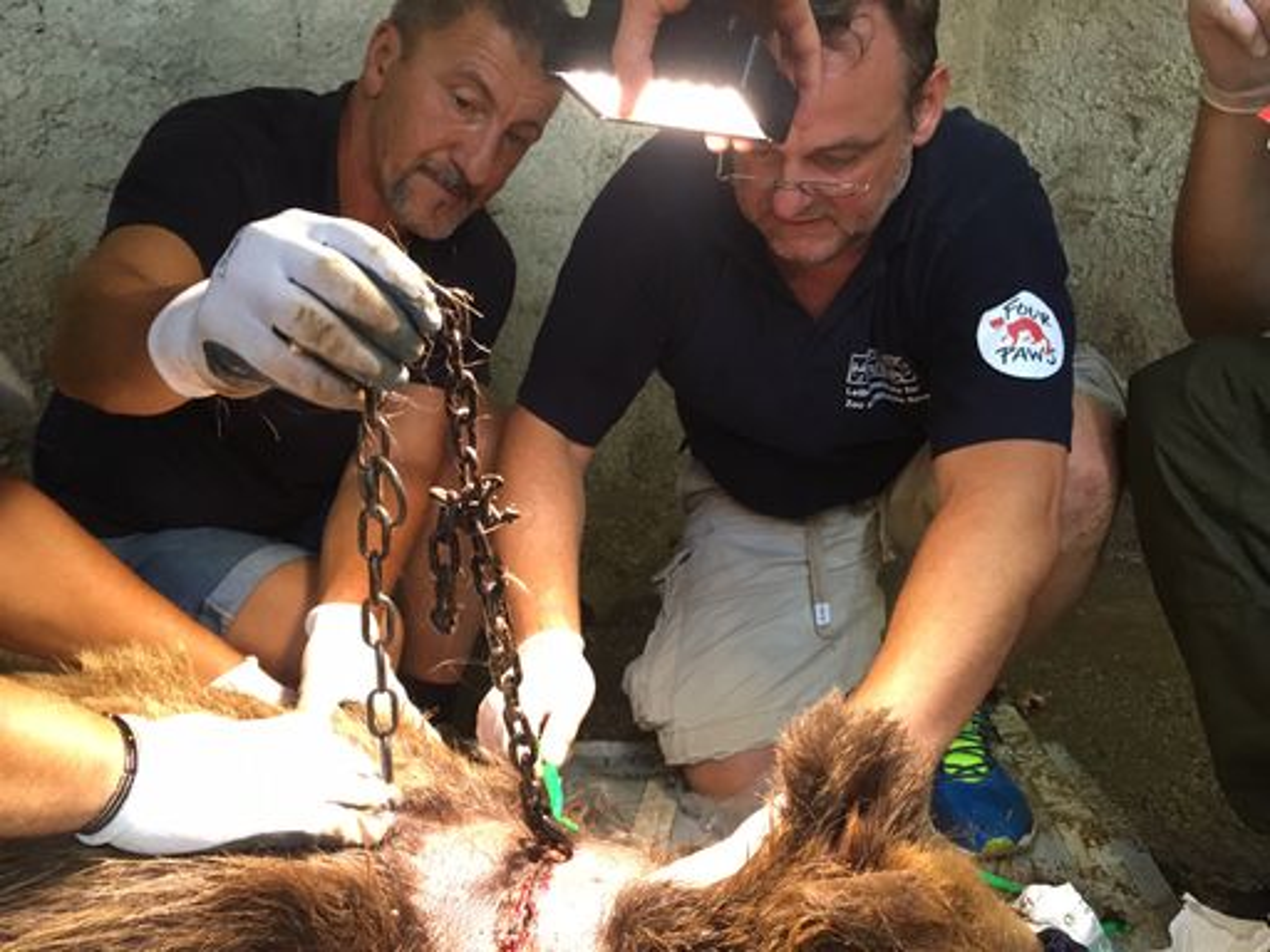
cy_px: 476
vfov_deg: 48.2
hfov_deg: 61.7
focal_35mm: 29
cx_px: 635
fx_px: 1064
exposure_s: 1/33
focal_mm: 4.15
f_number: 2.2
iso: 250
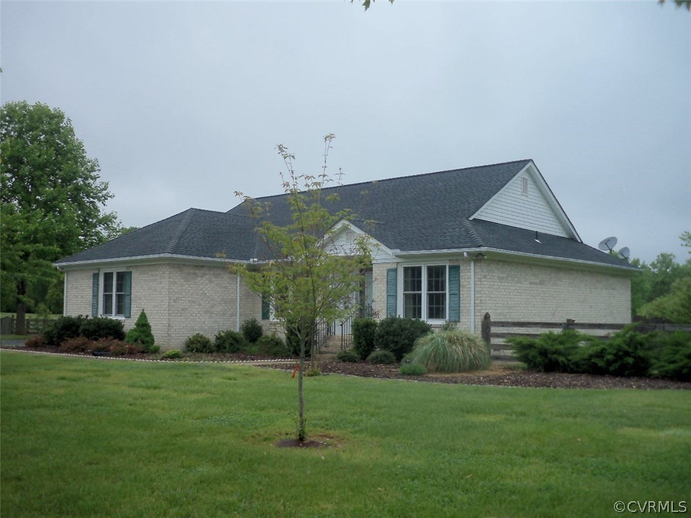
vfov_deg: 37.7
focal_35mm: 38
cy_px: 259
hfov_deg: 49.0
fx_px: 759
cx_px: 346
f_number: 3.5
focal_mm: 6.3
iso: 200
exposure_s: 1/500
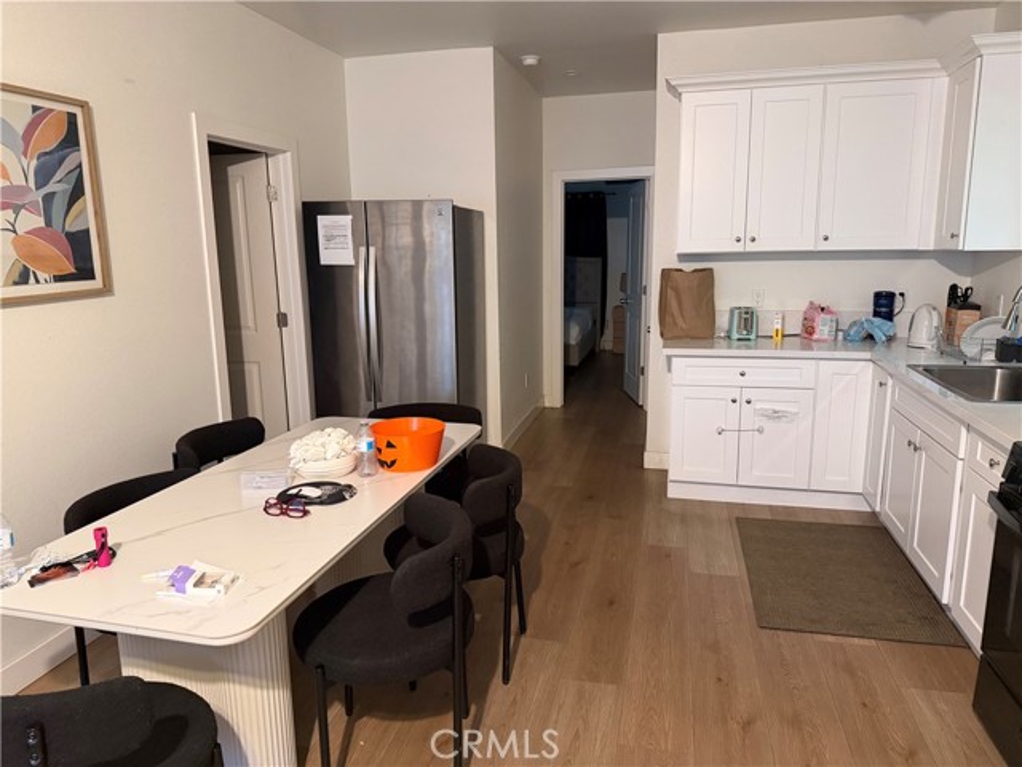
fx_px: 709
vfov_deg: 56.8
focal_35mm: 24
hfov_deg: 71.6
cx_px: 511
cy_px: 384
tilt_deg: -8.4
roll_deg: +1.1
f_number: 1.78
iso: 640
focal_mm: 6.76
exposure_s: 1/40
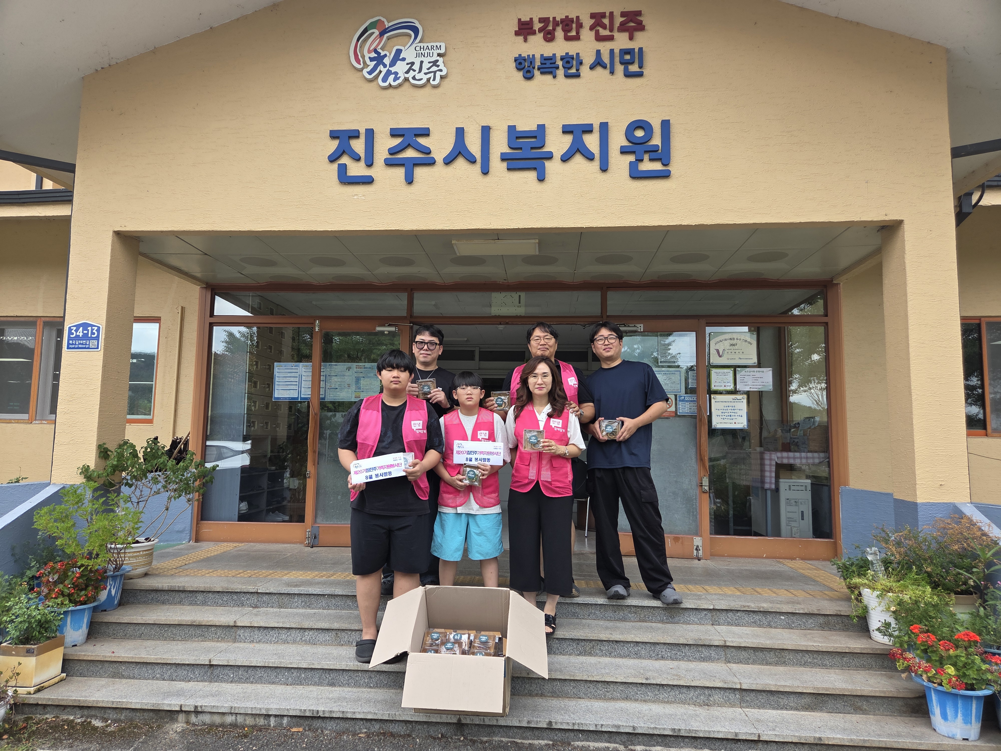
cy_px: 376
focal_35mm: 23
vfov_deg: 58.9
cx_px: 500
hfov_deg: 73.9
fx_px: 665
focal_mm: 5.4
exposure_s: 1/1093
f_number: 1.8
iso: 80
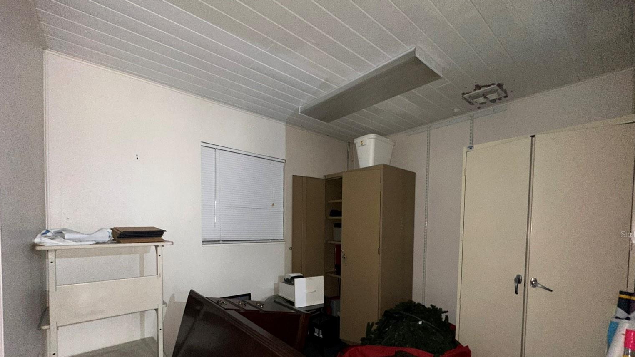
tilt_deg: -1.2
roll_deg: -0.5
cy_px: 234
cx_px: 327
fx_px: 269
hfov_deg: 99.3
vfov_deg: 65.6
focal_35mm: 16
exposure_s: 1/39
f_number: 2.2
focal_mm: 2.22
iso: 250
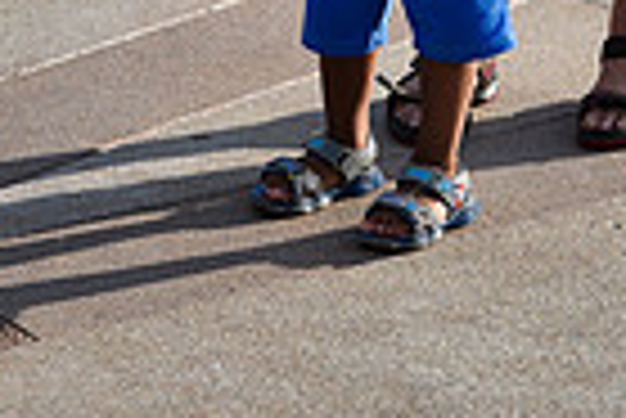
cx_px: 554
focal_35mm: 217
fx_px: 3777
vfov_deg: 6.2
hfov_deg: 9.4
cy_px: -384
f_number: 9
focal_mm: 52
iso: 200
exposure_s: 1/320
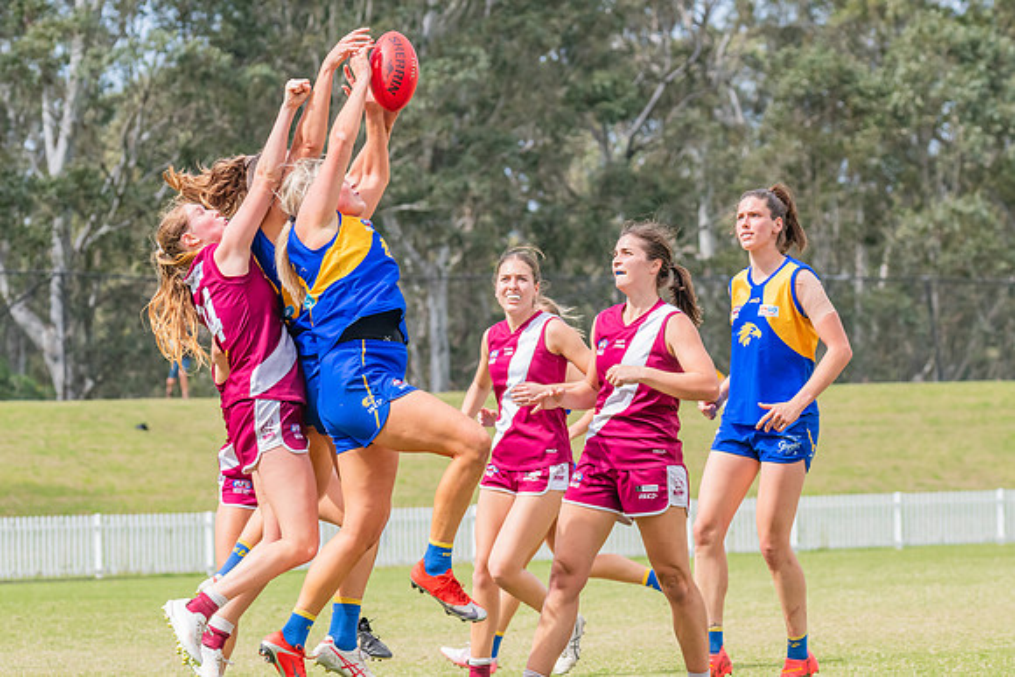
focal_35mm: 217
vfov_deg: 6.3
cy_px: 261
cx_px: 384
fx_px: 6123
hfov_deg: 9.5
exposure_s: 1/1250
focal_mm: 170
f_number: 9
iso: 800
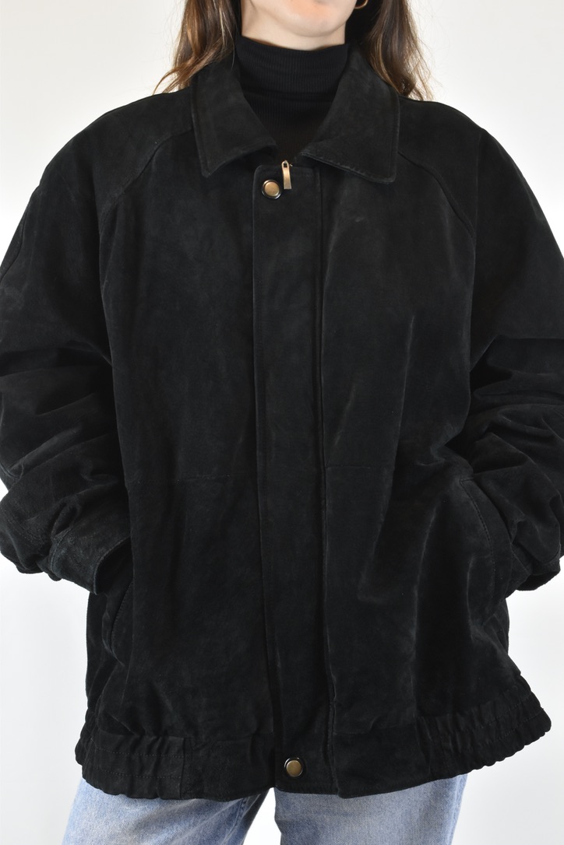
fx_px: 1410
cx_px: 282
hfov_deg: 22.6
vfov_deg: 33.4
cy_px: 422
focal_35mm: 60
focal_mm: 40
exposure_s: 1/15
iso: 1600
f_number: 16
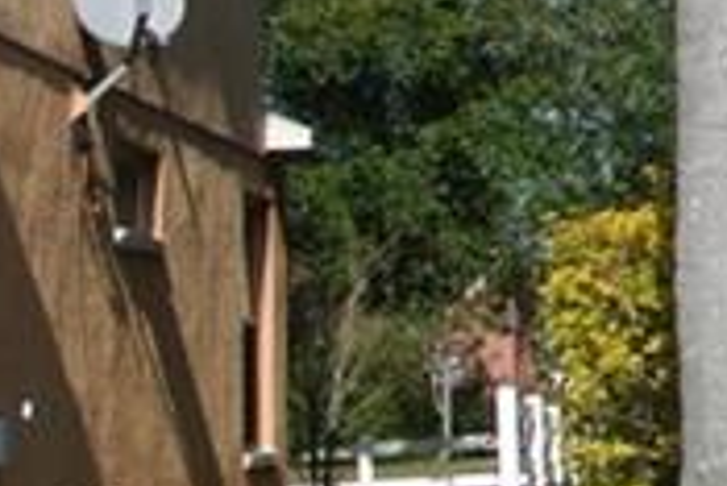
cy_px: -123
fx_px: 3193
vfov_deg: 8.6
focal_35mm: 158
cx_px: 1682
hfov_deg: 11.1
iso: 100
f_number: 6.3
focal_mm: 10
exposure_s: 1/640
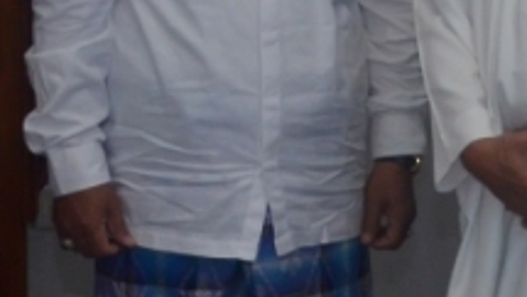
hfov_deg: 11.6
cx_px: 745
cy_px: 5
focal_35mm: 179
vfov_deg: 6.8
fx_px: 2502
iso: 1000
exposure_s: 1/80
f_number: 3.8
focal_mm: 24
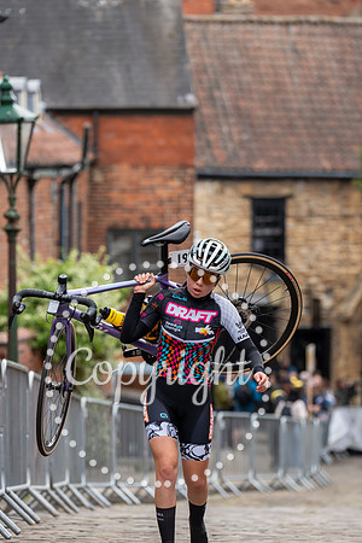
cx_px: 181
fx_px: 2685
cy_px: 272
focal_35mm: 178
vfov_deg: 11.5
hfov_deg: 7.7
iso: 640
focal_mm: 178
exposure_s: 1/1000
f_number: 4
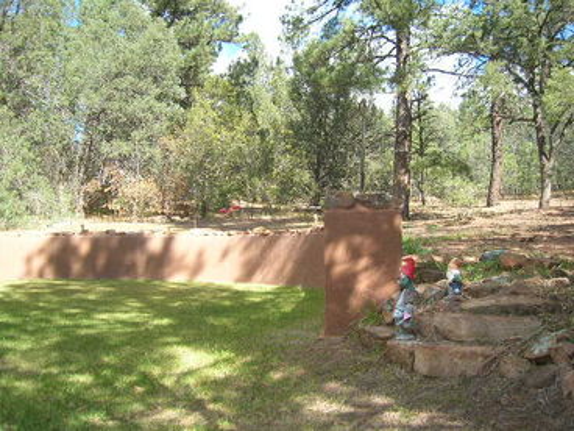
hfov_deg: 54.0
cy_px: 216
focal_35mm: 34
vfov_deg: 41.8
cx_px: 287
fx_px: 564
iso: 71
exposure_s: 1/315
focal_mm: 5.7
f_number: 2.9
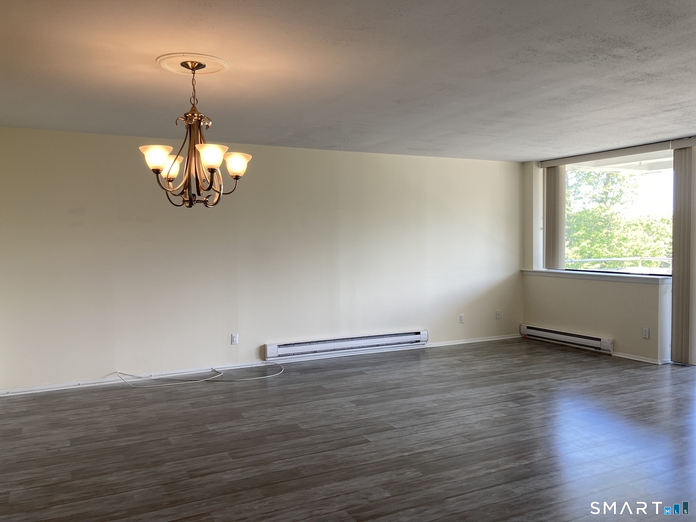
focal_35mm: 28
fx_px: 563
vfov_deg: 49.7
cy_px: 261
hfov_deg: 63.4
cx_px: 348
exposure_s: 1/120
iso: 40
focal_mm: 3.99
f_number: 1.8
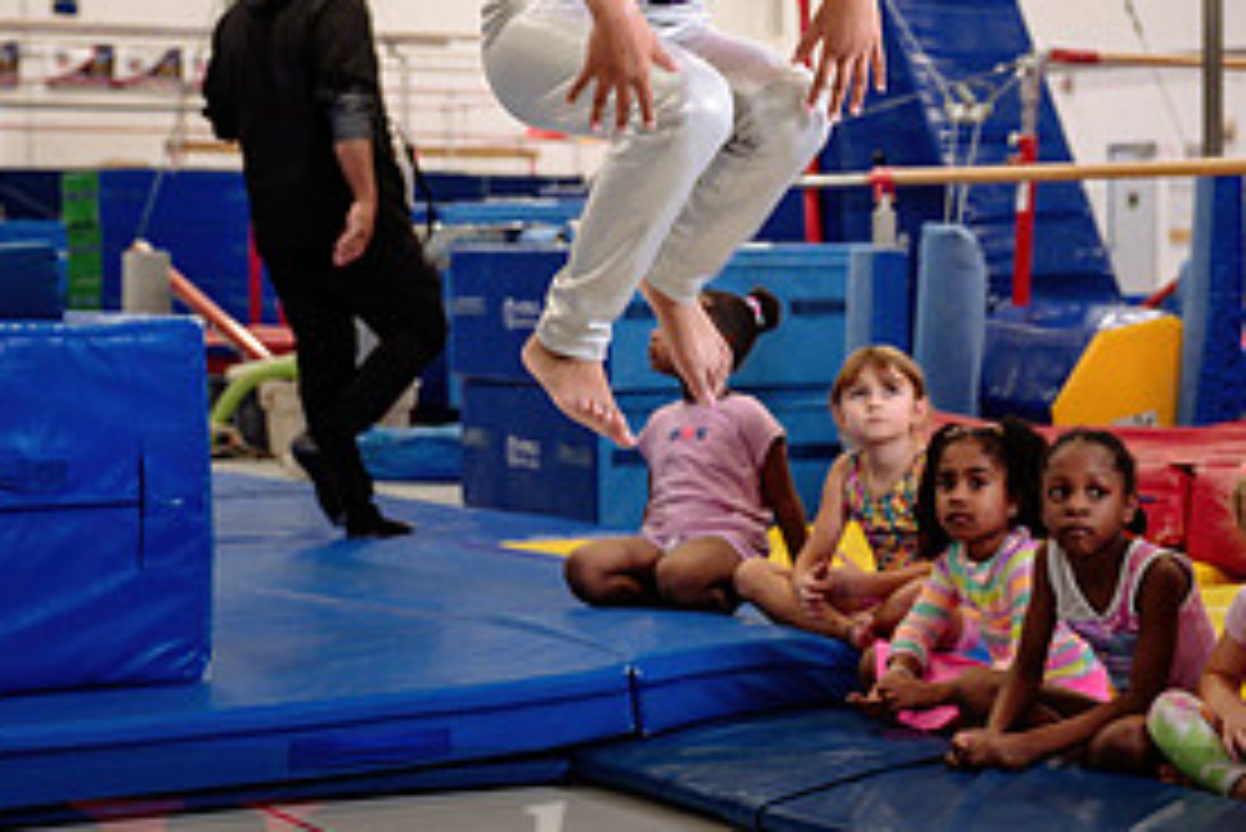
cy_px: 359
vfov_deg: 14.3
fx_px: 3324
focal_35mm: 96
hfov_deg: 21.1
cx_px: 881
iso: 1600
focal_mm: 38
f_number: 3.5
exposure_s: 1/250
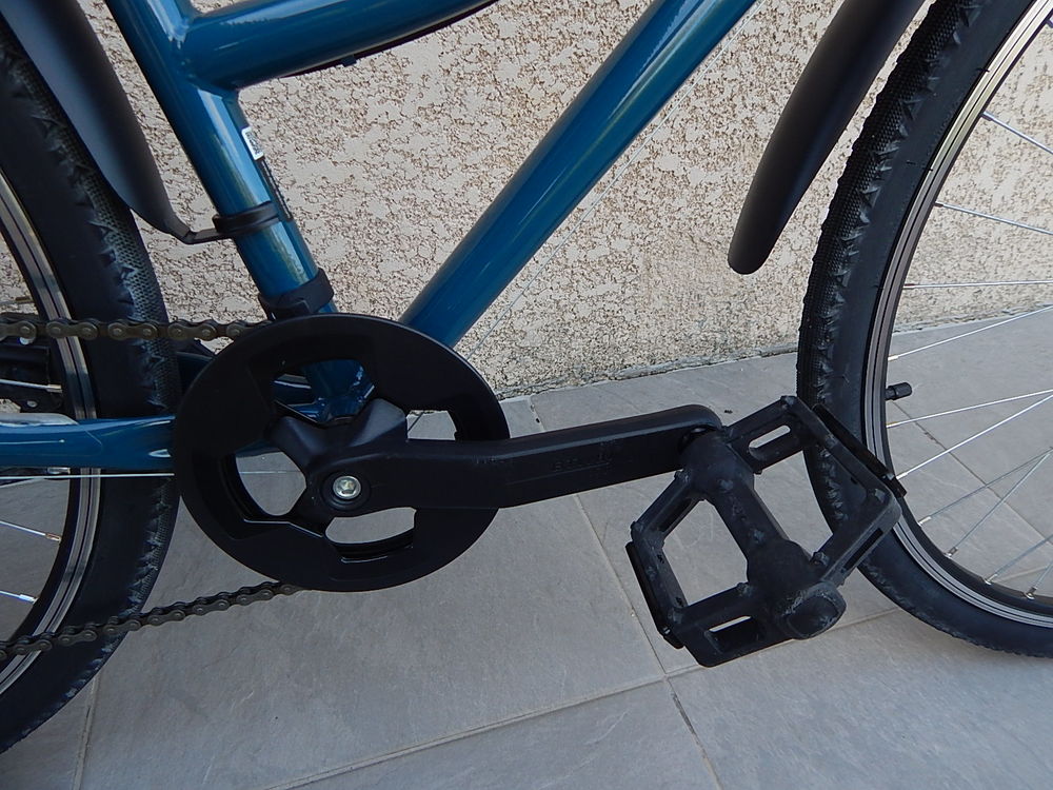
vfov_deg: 58.9
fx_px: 700
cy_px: 395
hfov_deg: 73.9
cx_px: 526
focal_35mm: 23
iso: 125
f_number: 3
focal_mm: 4
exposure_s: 1/160
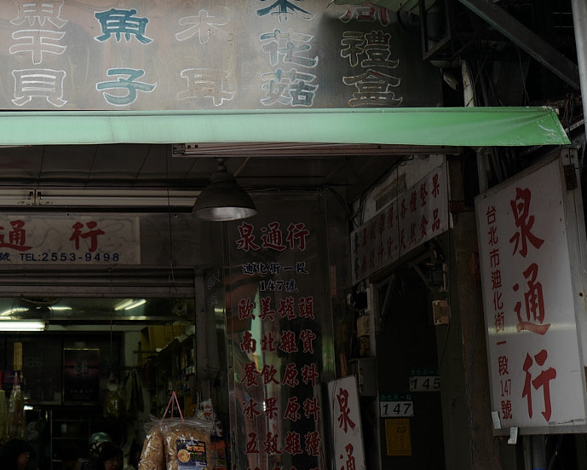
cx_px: 70
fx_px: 1060
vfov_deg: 24.9
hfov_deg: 29.8
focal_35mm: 61
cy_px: 193
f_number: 1.7
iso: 100
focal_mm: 28
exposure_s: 1/500
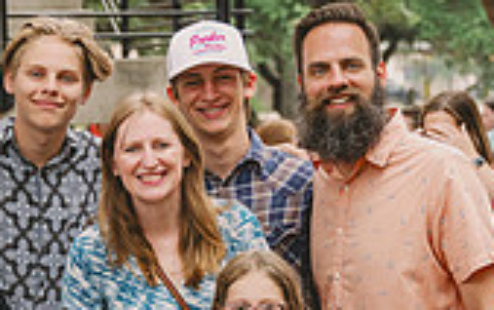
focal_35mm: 189
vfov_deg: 6.9
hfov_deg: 11.0
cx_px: 26
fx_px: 2547
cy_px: 417
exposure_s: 1/800
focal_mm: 54
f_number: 3.5
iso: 800
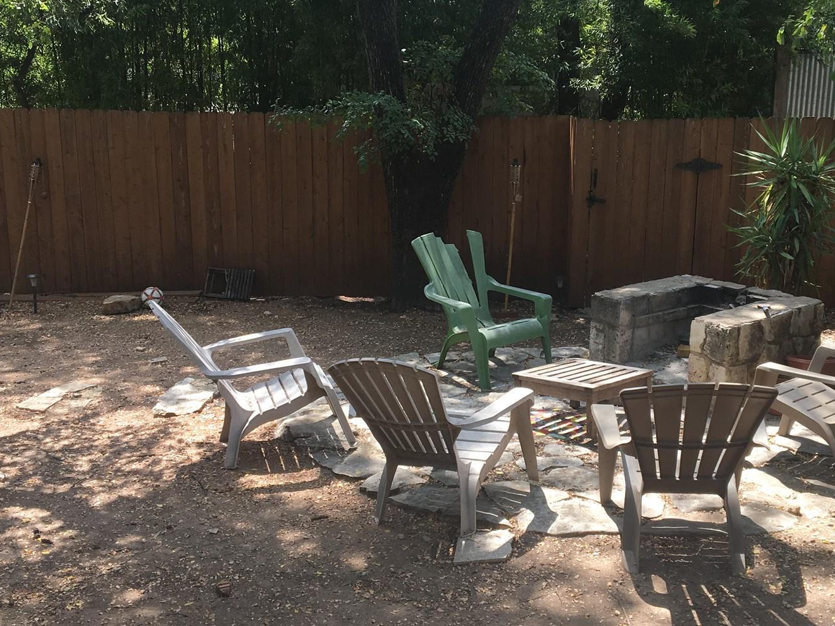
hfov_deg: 41.9
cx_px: 500
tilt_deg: -13.4
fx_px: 1085
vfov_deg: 32.2
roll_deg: -1.2
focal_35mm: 45
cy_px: 313
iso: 25
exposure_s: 1/318
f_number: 2.2
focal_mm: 4.15
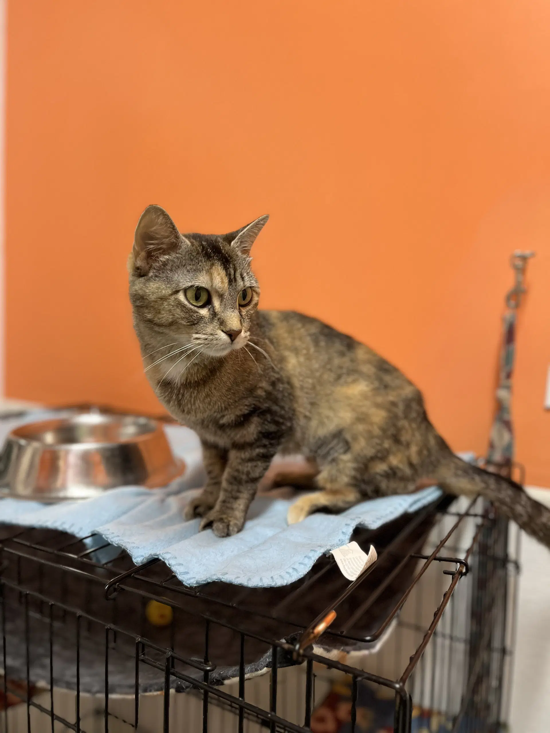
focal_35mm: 26
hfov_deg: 53.1
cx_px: 275
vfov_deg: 67.3
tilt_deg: -4.0
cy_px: 366
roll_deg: -1.3
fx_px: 551
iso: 250
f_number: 1.6
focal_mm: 5.1
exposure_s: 1/60
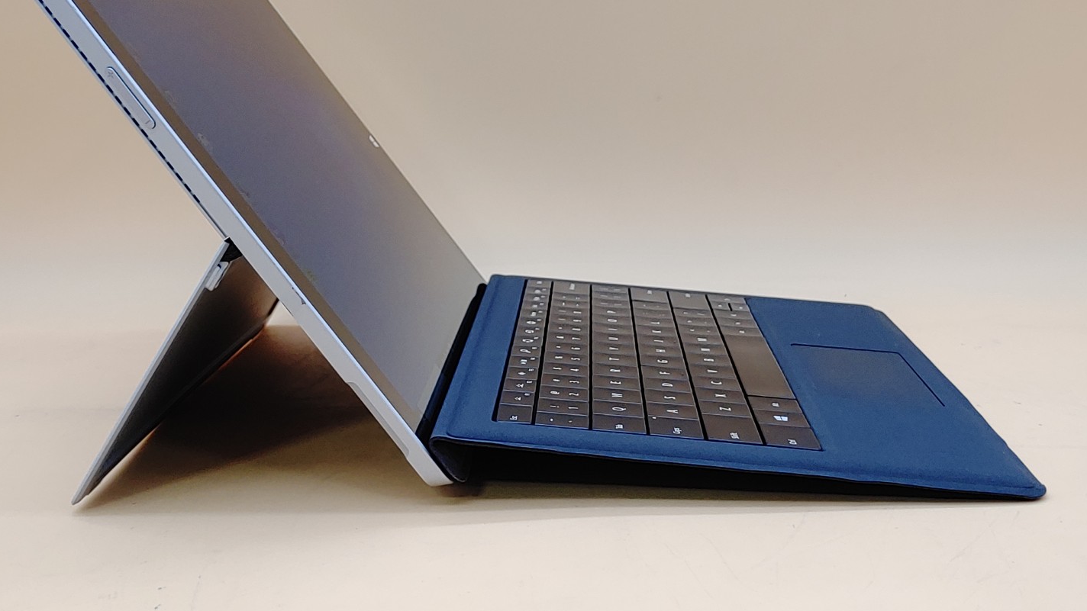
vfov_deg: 22.2
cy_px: 278
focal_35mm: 54
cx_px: 539
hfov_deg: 38.5
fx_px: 1556
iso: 50
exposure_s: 1/83
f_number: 1.8
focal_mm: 4.36
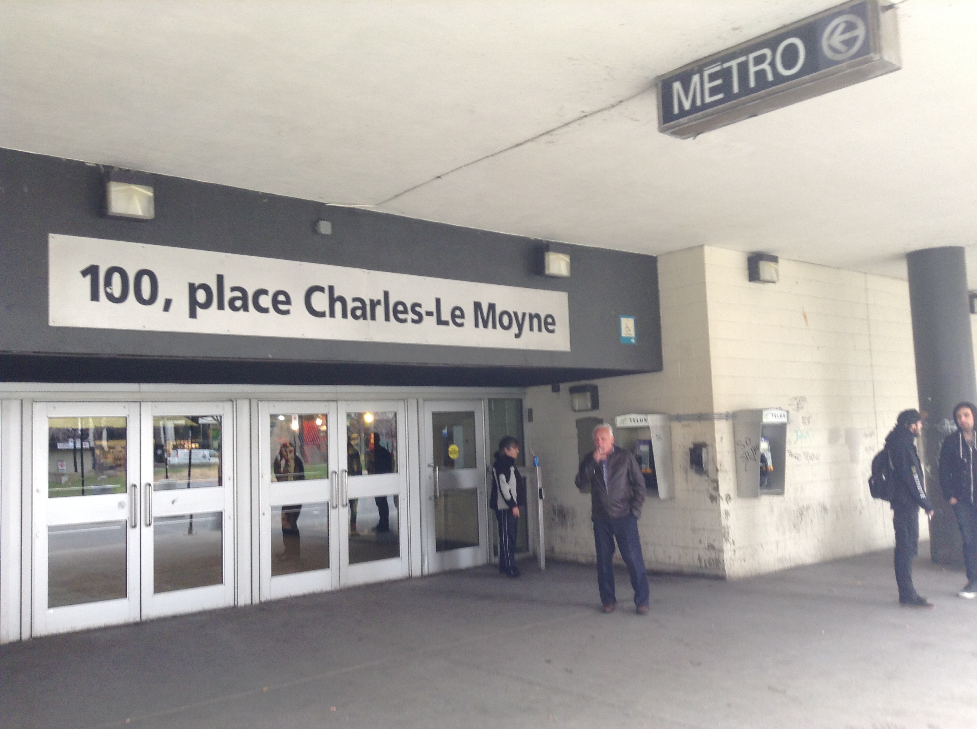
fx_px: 930
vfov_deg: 42.8
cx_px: 488
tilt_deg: +3.1
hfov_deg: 55.4
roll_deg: +1.5
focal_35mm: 33
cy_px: 364
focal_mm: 3.3
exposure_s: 1/30
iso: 32
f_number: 2.4
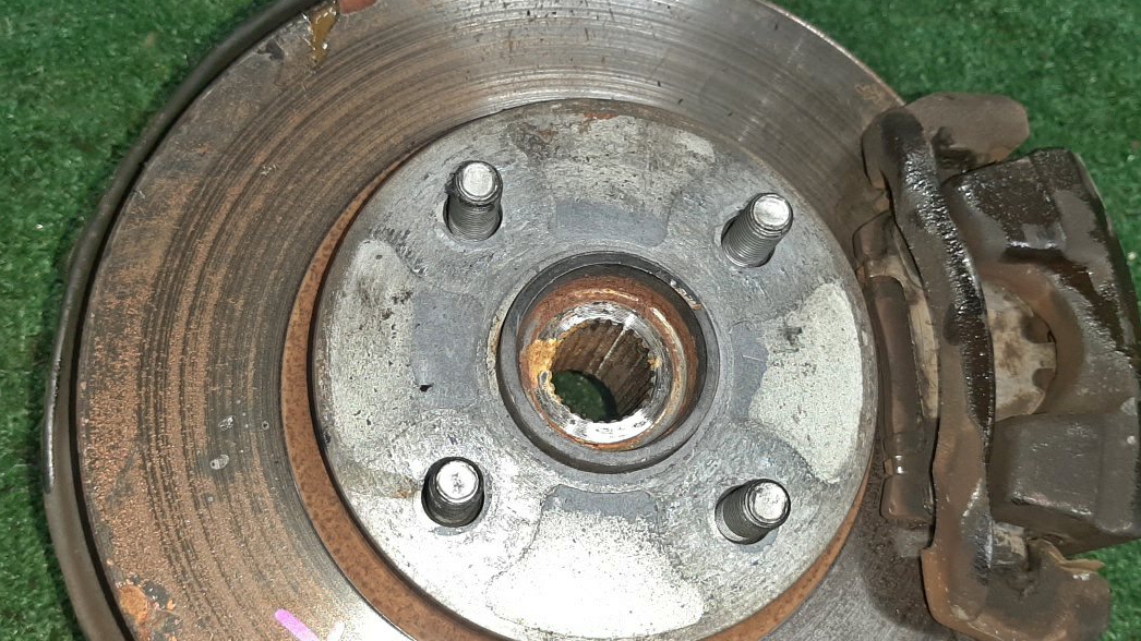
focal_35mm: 39
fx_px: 1180
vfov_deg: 30.4
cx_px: 601
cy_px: 375
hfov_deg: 51.6
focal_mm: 3.93
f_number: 1.7
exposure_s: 1/50
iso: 149
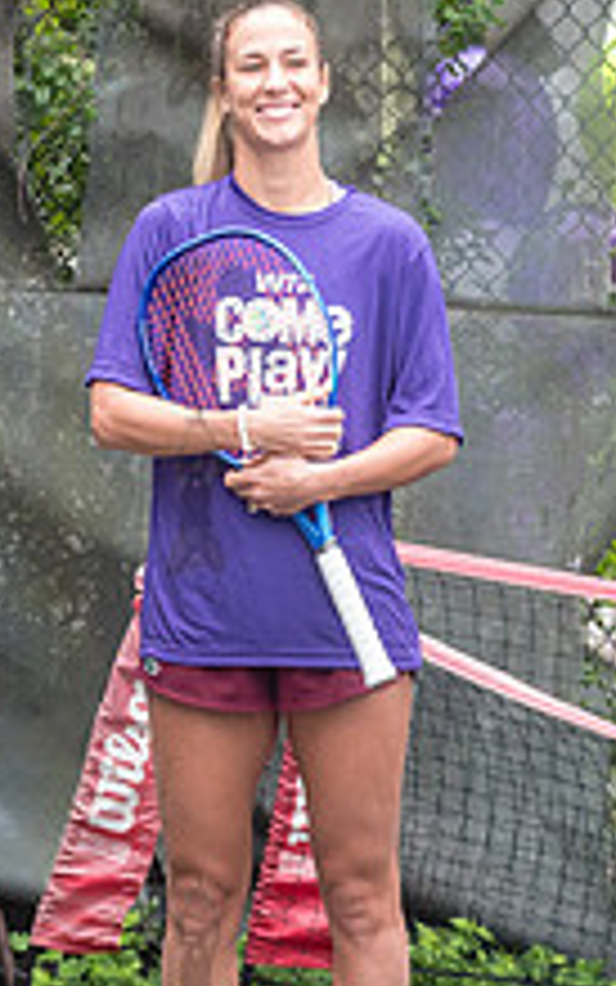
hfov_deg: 4.0
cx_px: 261
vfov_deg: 6.5
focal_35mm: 325
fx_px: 8724
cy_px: 429
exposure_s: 1/640
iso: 1250
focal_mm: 105
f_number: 5
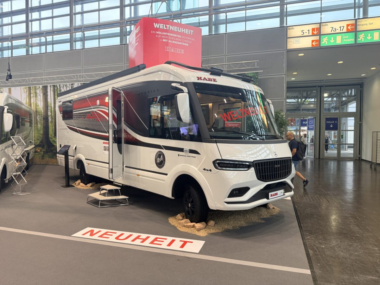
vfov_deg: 56.8
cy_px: 142
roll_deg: -0.7
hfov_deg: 71.6
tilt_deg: -2.3
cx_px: 190
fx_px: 263
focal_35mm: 24
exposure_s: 1/100
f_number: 1.78
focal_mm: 6.76
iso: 160
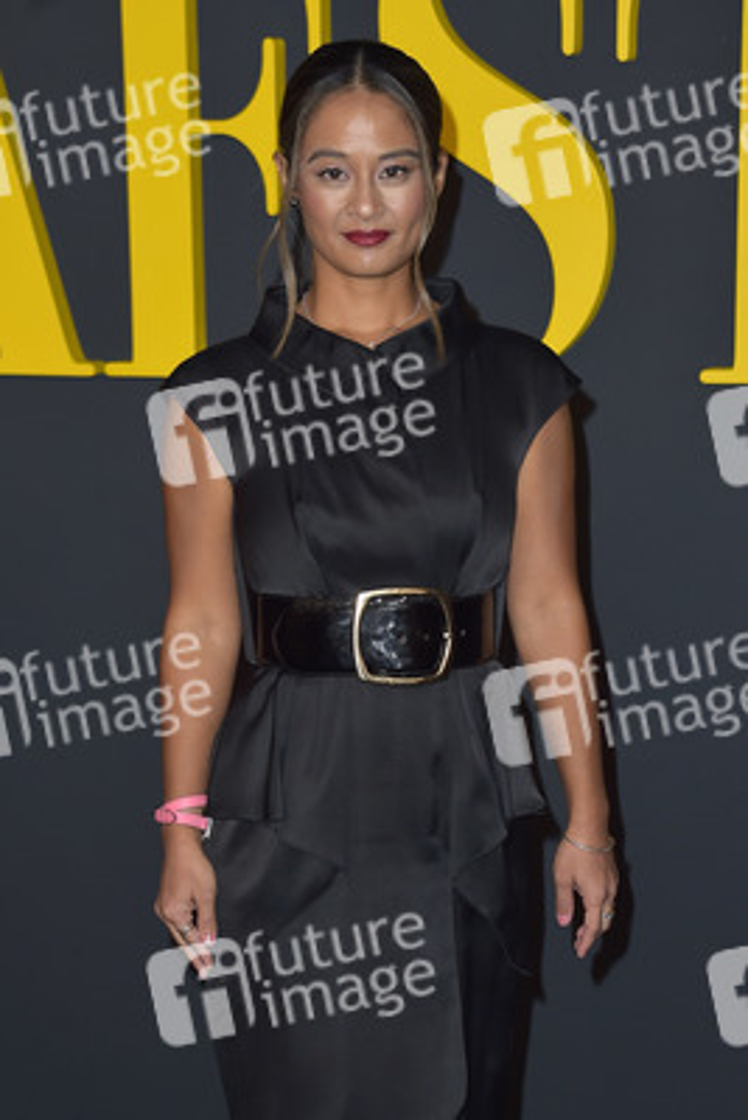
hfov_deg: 18.9
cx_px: 374
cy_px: 560
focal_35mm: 72
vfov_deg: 28.1
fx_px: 2242
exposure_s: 1/250
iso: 320
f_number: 6.3
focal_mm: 72
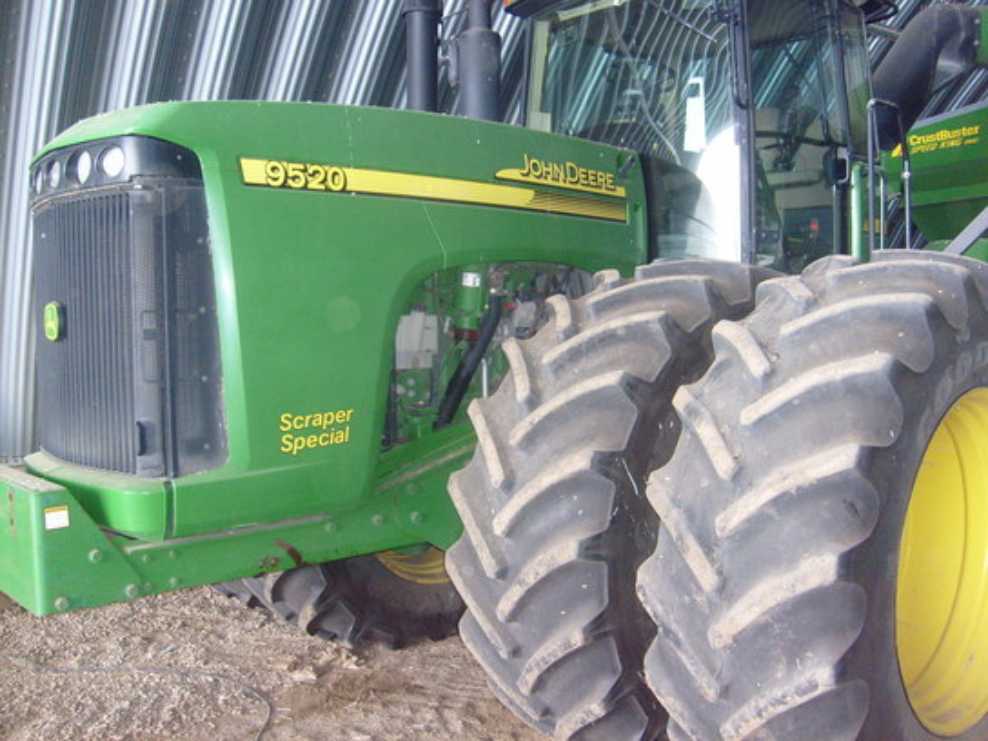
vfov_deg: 40.7
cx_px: 494
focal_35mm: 35
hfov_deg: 52.6
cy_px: 370
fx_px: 999
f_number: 2.8
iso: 200
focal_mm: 5.8
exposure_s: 1/45
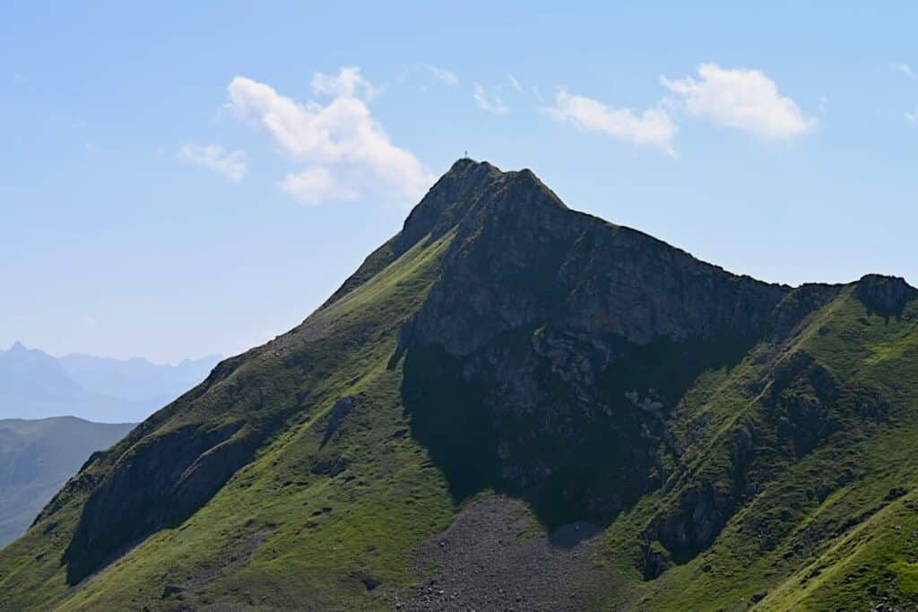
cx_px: 459
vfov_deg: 23.0
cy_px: 306
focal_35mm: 59
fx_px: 1504
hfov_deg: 33.9
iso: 100
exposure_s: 1/400
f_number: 8
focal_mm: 59
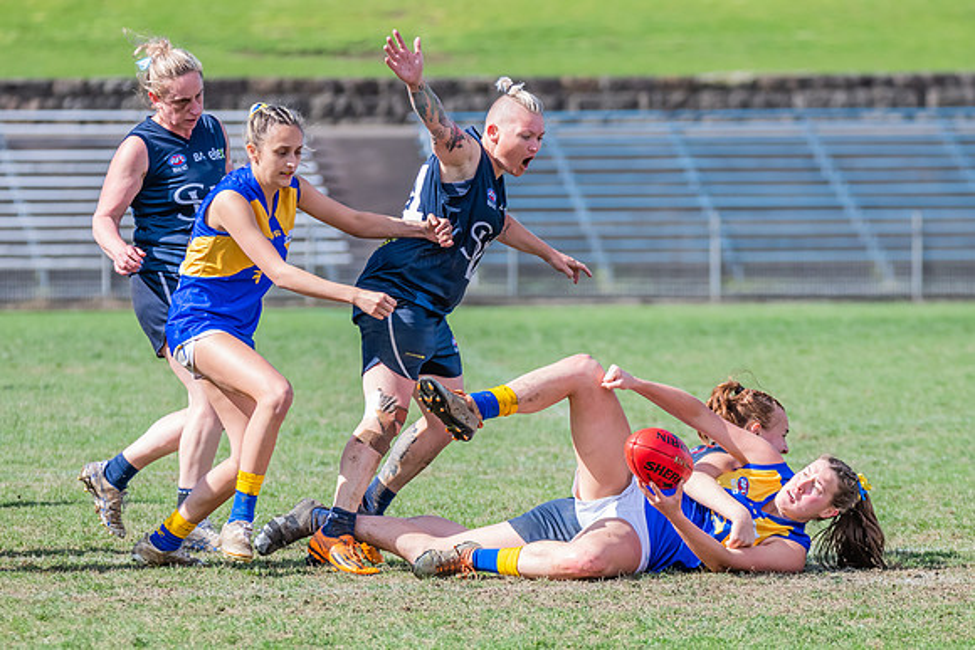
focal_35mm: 392
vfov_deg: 3.5
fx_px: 10617
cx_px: 549
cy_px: 385
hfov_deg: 5.3
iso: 800
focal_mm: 280
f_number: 7.1
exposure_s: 1/1600
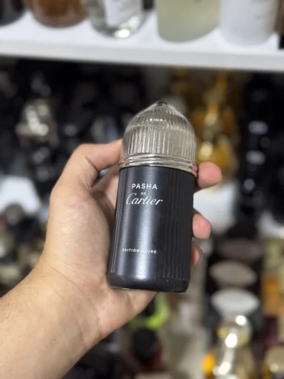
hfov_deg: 30.3
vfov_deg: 39.6
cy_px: 190
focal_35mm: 48
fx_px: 525
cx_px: 142
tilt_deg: -51.8
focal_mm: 6.76
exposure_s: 1/33
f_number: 1.78
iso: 200
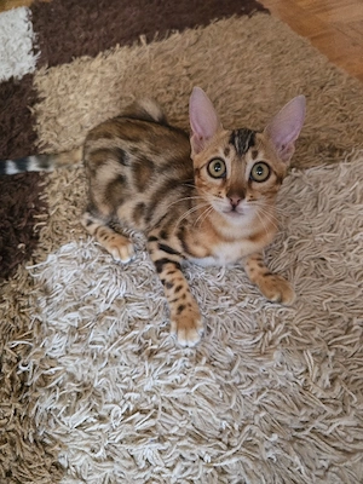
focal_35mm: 23
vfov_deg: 73.9
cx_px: 182
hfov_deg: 58.9
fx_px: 322
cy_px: 242
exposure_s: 1/100
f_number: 1.7
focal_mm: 6.3
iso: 2000
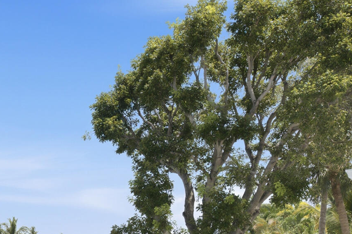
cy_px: 250
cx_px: 29
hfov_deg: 43.0
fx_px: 401
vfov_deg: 29.7
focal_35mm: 41
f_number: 9
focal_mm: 14
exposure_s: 1/125
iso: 125
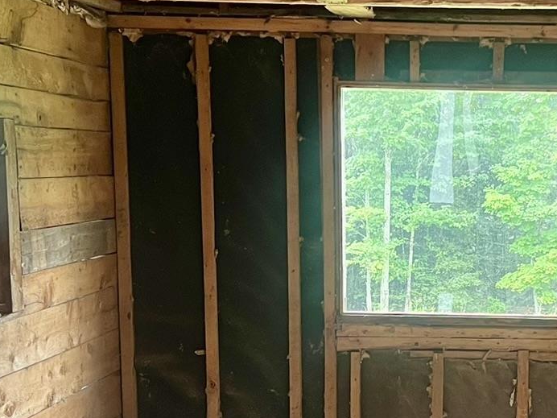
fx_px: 1239
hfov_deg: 24.7
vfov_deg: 19.1
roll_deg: -1.1
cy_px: 292
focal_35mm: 77
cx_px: 492
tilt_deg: -4.9
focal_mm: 5.7
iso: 125
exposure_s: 1/98
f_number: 1.5
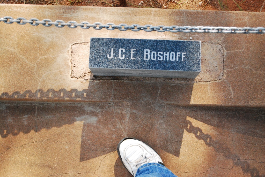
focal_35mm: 48
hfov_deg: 41.1
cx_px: 132
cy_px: 88
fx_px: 354
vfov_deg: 28.1
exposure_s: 1/1600
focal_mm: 32
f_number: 5
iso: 1600
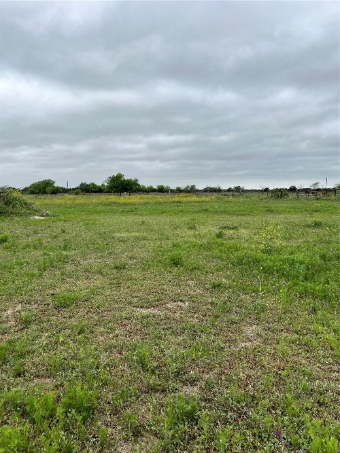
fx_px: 341
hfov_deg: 53.0
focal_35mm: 26
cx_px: 170
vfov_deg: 67.3
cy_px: 226
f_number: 1.5
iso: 50
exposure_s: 1/1038
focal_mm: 5.7
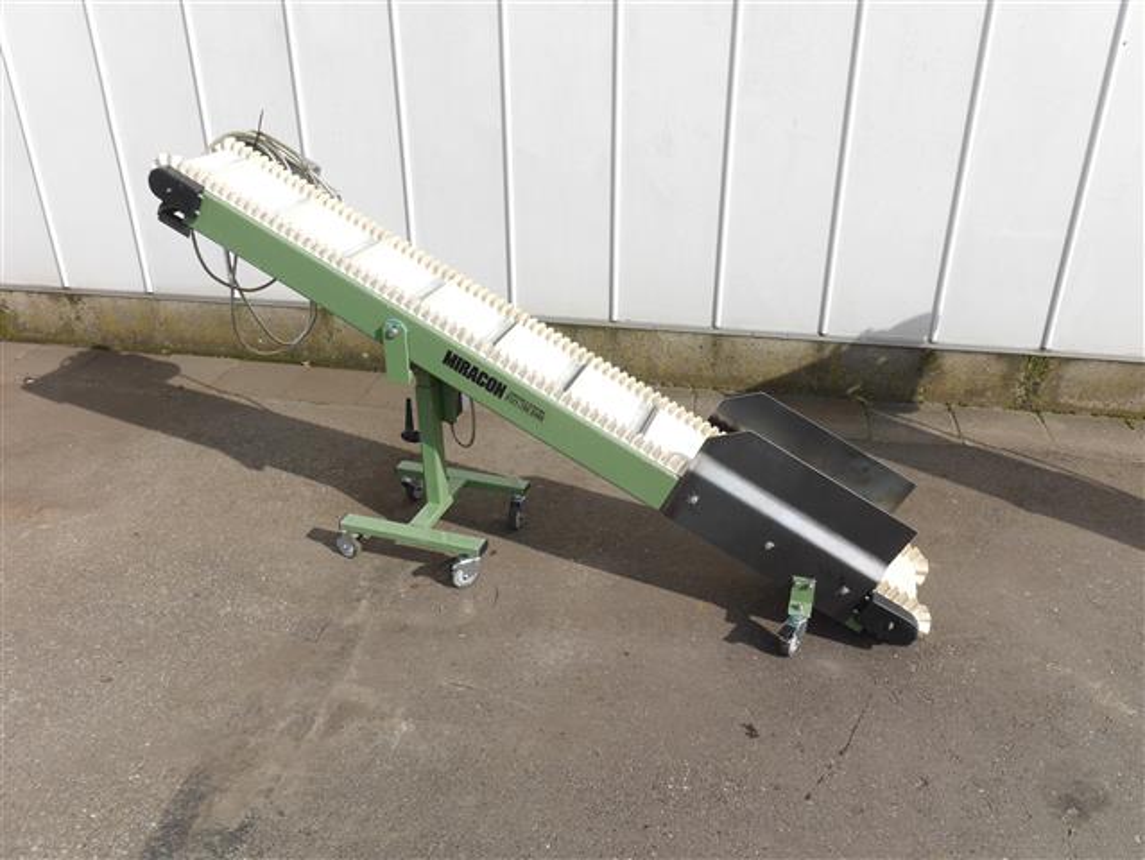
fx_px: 927
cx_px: 572
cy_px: 430
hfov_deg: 63.4
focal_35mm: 28
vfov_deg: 49.8
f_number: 8
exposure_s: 1/400
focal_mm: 14
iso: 160
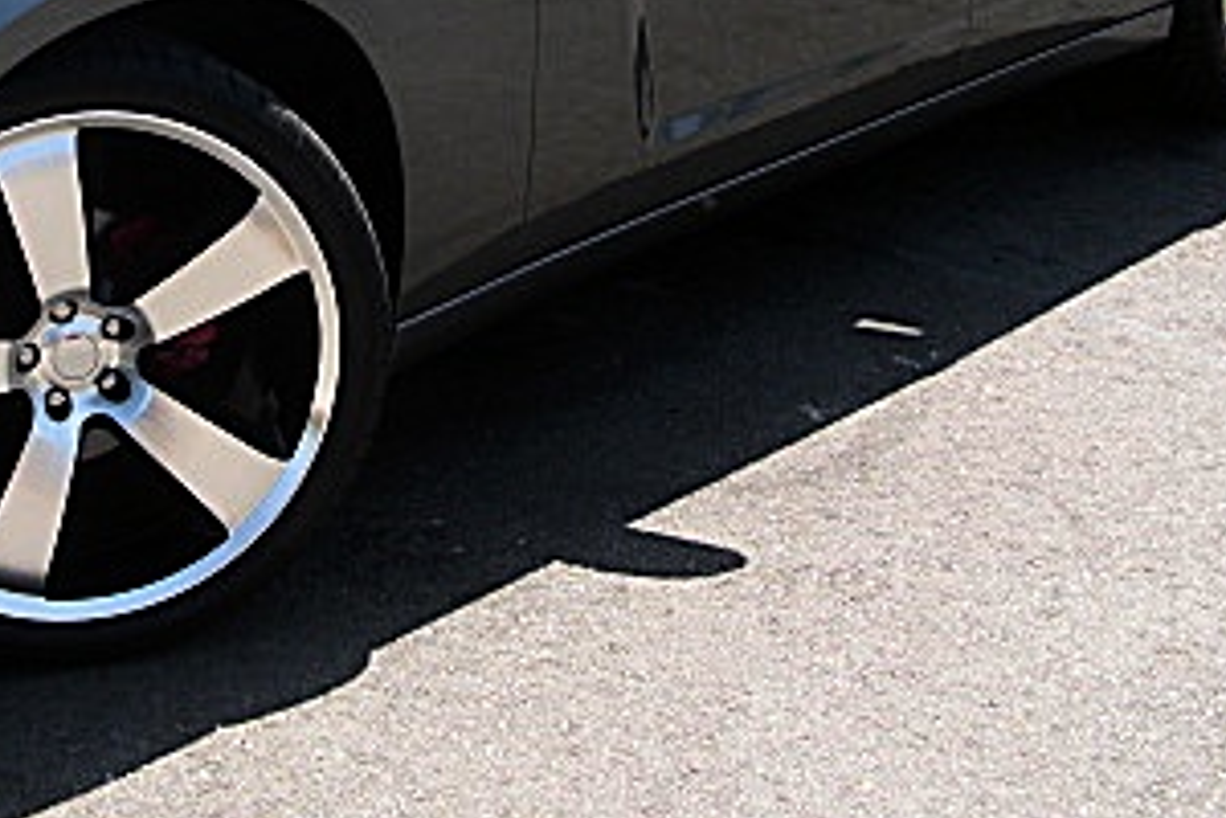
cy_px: 102
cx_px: 241
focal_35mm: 80
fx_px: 2724
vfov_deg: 16.9
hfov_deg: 24.9
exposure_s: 1/500
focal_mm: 6.3
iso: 50
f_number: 2.8
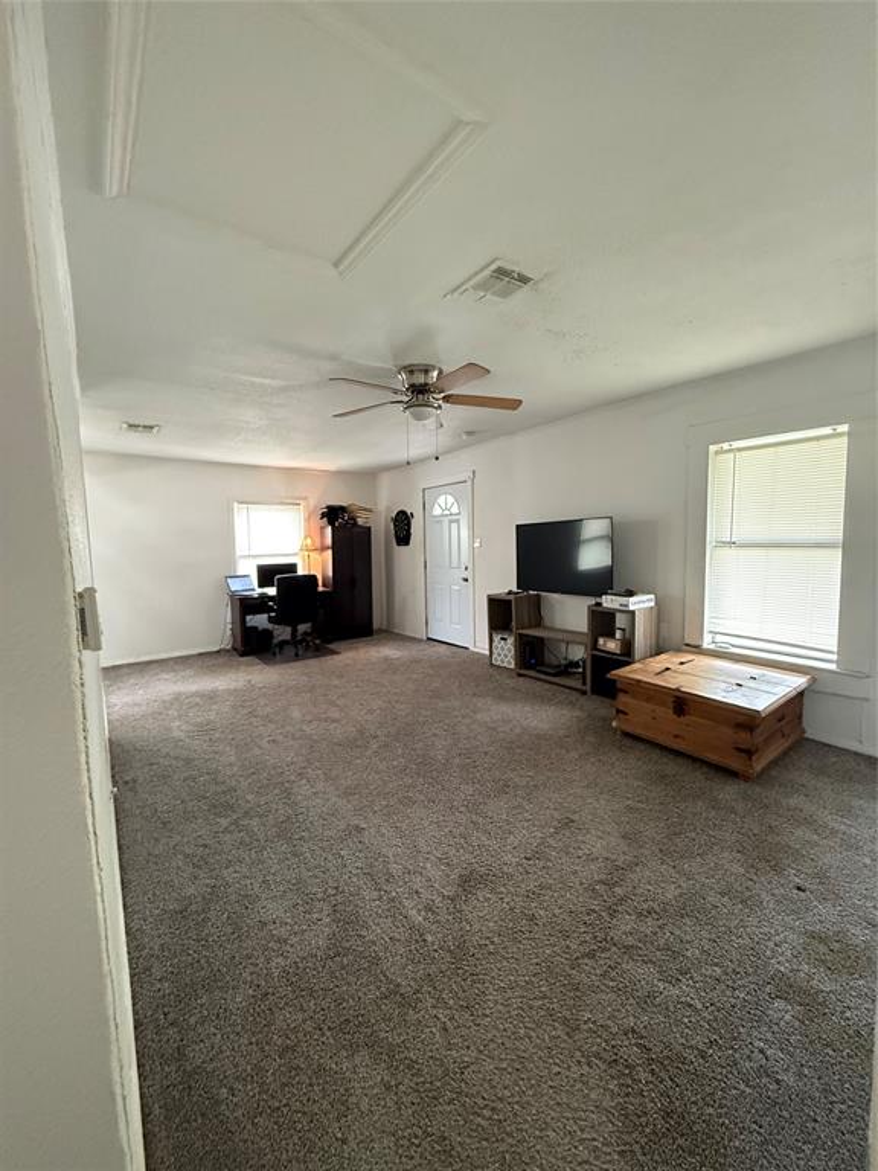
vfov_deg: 102.1
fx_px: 473
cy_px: 586
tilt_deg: -5.1
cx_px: 439
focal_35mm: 14
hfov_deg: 85.7
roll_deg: +1.7
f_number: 2.2
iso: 800
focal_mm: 2.22
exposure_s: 1/60
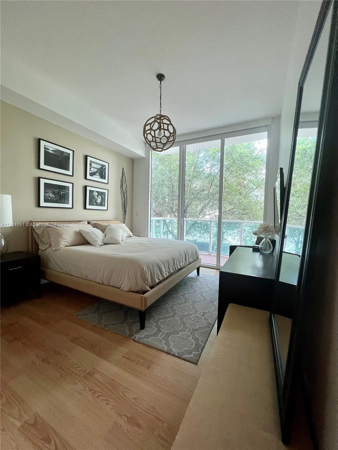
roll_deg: -1.5
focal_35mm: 13
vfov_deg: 106.2
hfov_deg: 89.9
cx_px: 169
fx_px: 169
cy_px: 225
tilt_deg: -3.5
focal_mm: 1.57
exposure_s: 1/120
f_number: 1.8
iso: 200
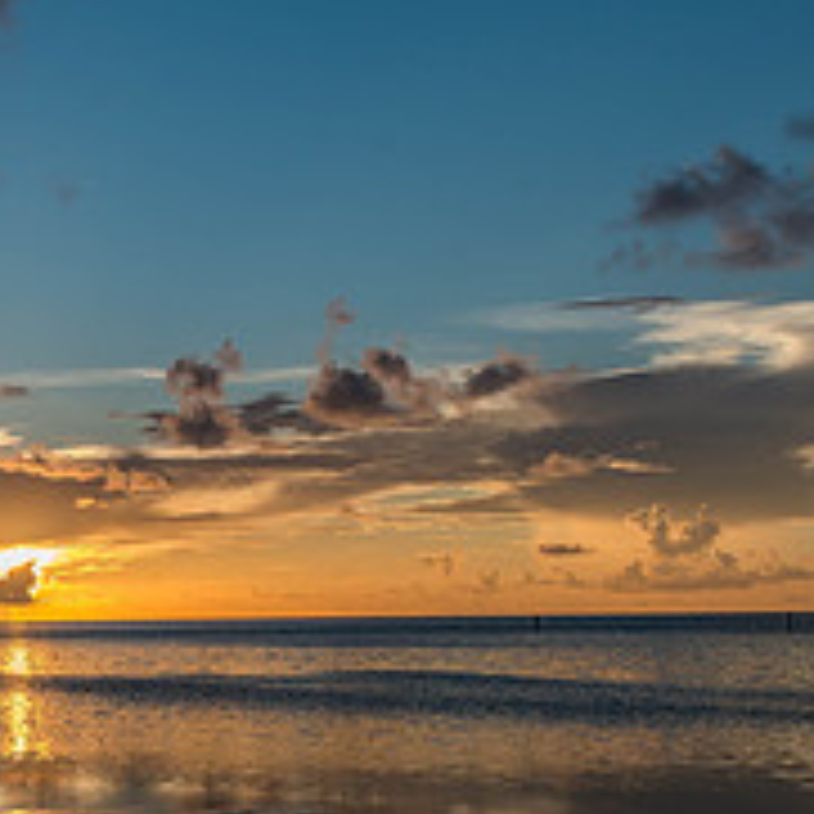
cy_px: 510
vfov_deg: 25.6
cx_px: -63
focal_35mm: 67
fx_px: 1782
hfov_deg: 24.2
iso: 100
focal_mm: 24
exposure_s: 1/125
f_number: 10
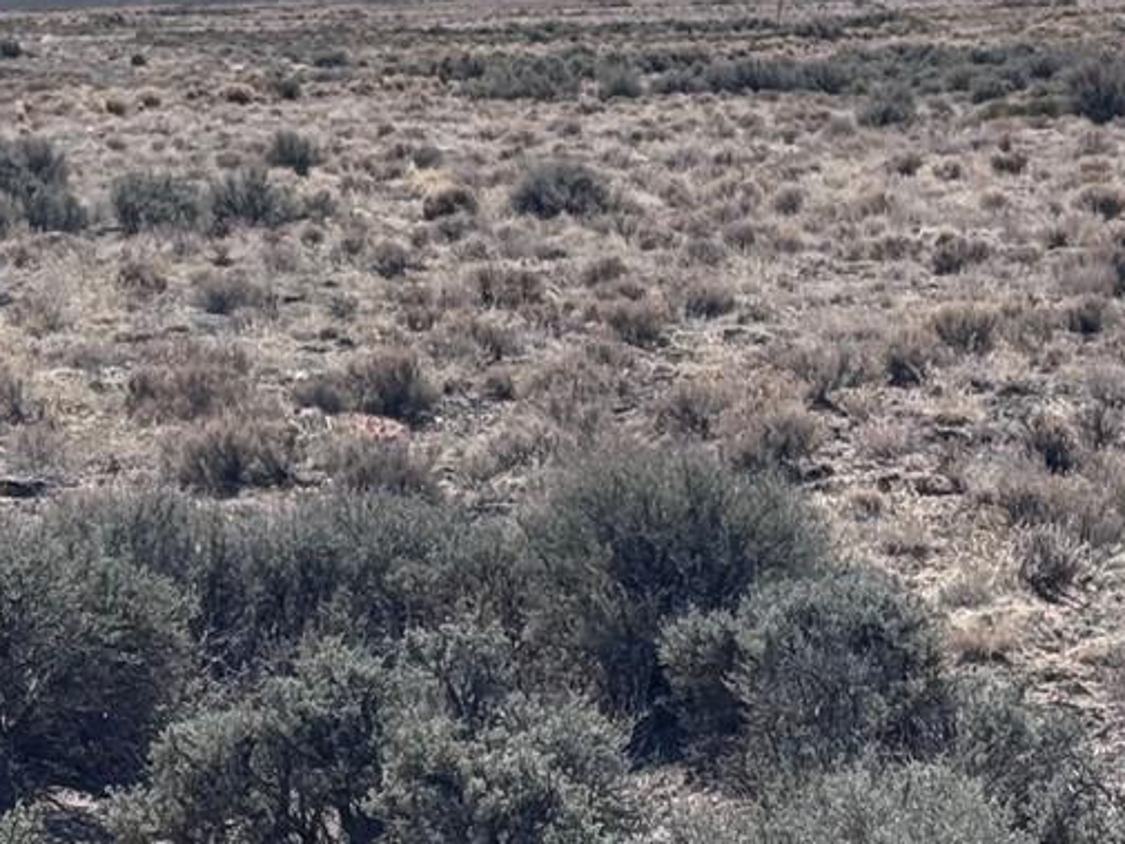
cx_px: -131
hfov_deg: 12.7
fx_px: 4941
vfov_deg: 9.7
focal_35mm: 152
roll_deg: +1.5
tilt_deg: -8.3
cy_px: 684
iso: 64
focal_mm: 6.76
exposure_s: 1/5848
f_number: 1.78
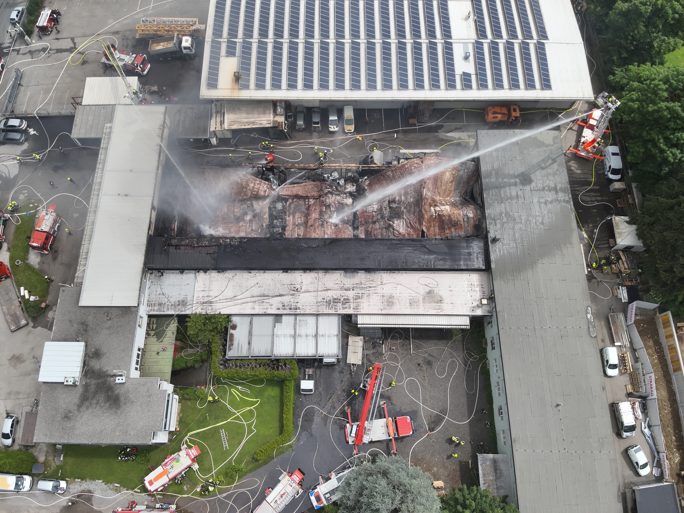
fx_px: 474
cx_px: 342
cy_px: 256
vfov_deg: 56.8
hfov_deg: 71.6
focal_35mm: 24
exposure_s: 1/1250
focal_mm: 4.4
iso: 100
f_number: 2.8
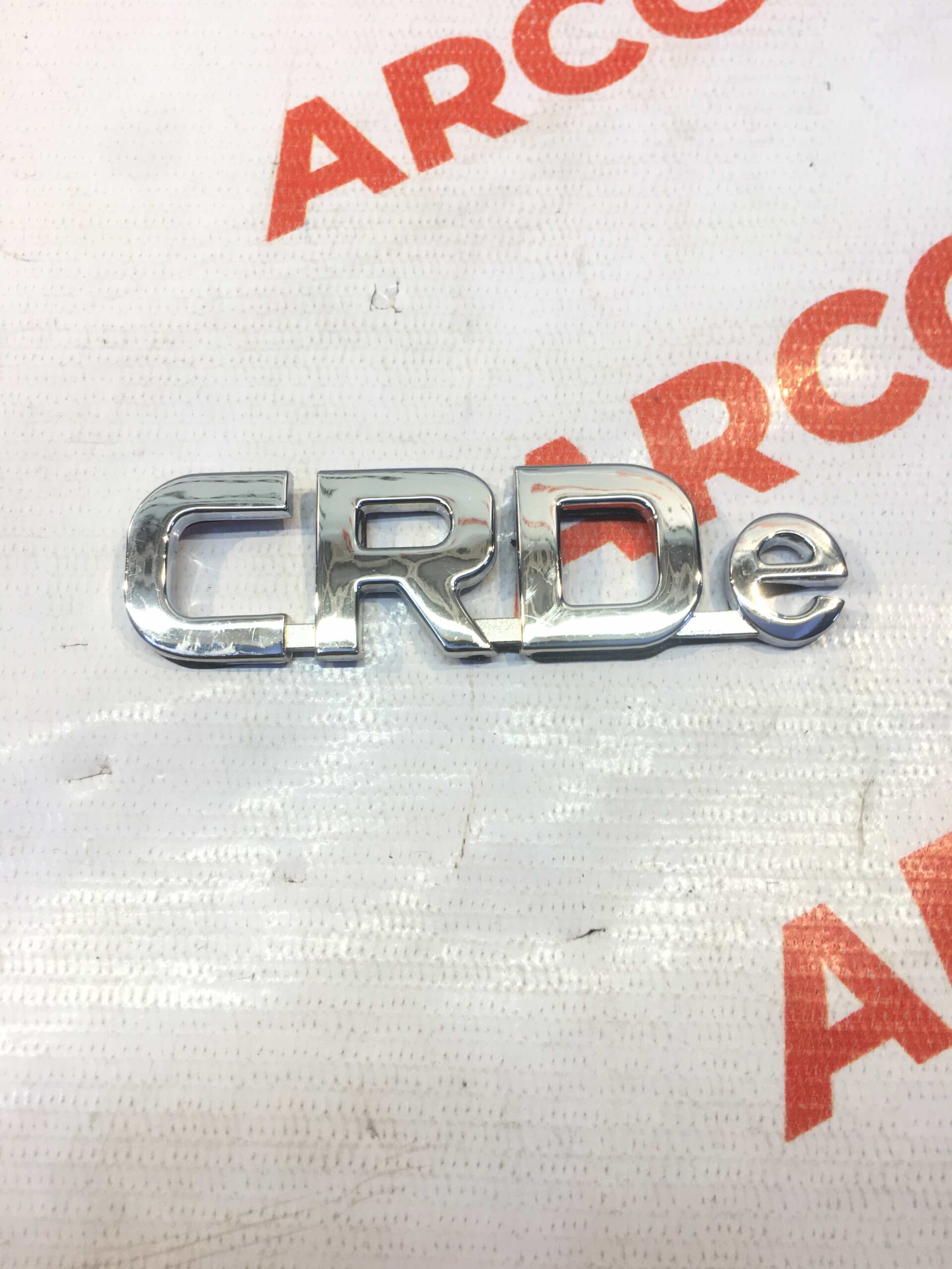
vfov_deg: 61.7
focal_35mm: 29
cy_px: 634
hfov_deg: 48.2
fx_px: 1063
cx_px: 476
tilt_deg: -70.8
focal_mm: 4.15
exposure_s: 1/33
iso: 32
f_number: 2.2
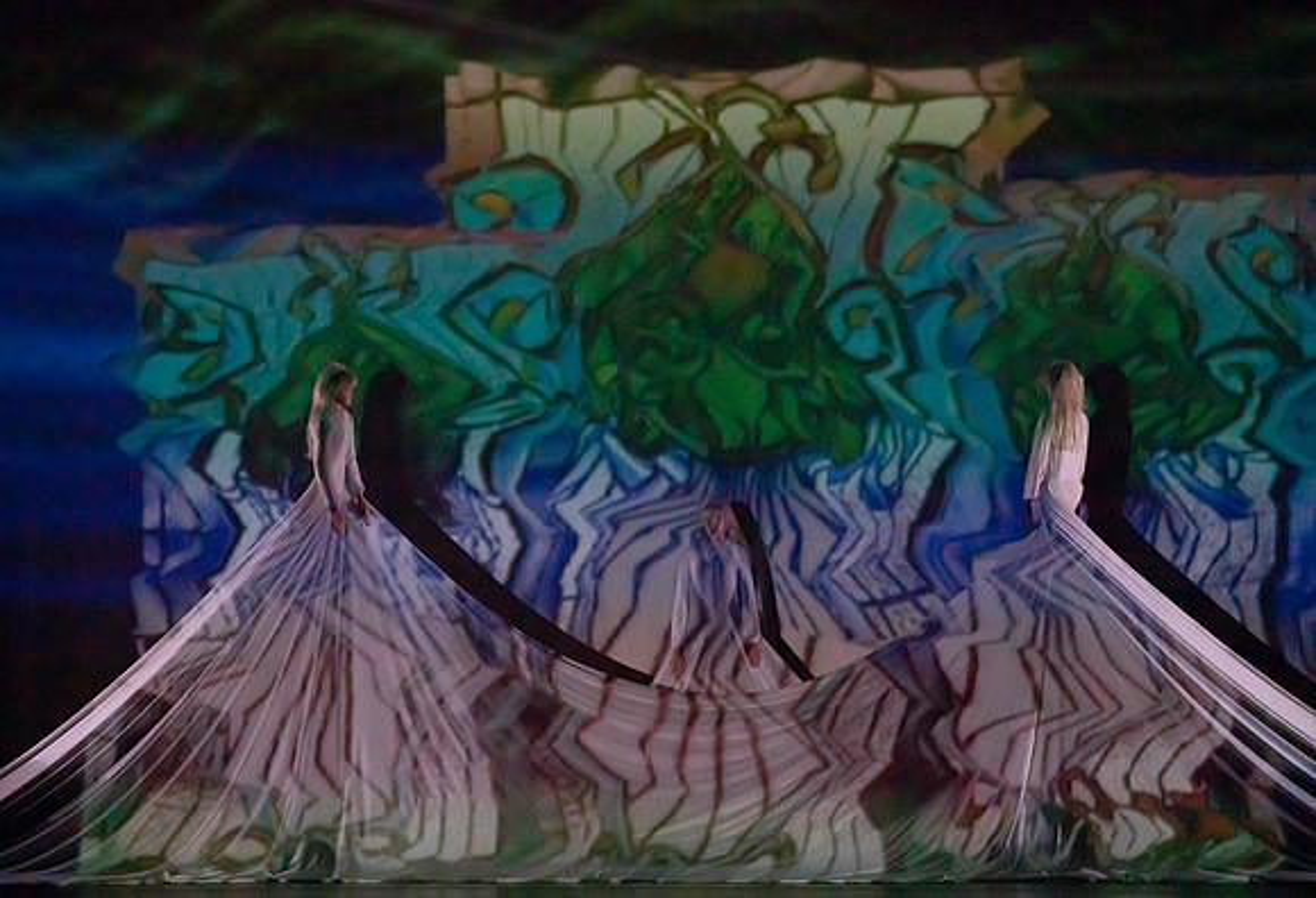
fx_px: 6913
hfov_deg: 10.9
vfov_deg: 7.4
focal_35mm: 188
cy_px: 465
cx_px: 619
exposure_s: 1/320
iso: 6400
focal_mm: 173
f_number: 5.6
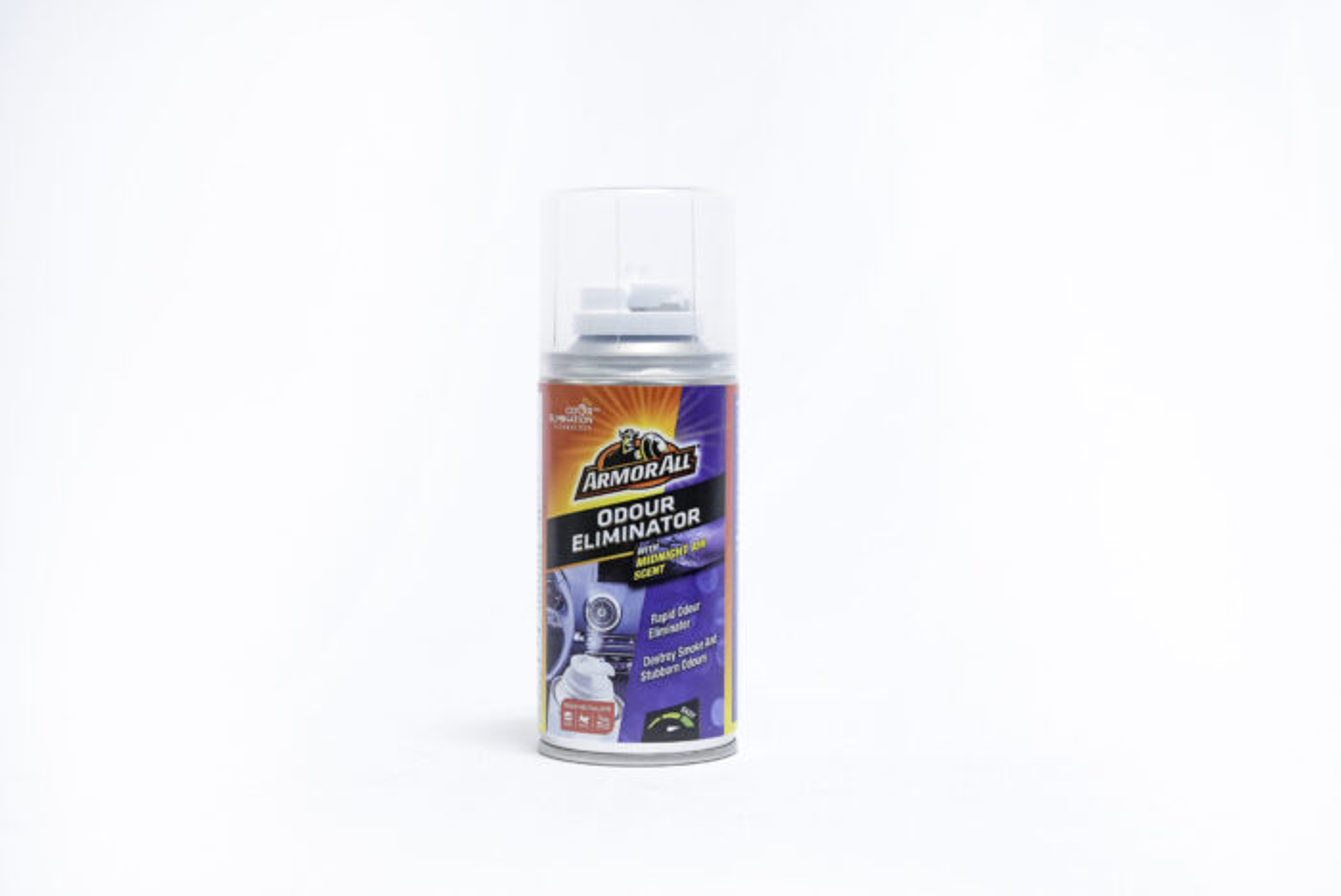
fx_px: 2610
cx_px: 670
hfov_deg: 28.8
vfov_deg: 19.5
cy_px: 448
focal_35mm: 70
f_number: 9
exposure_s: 1/250
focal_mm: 70
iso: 3200
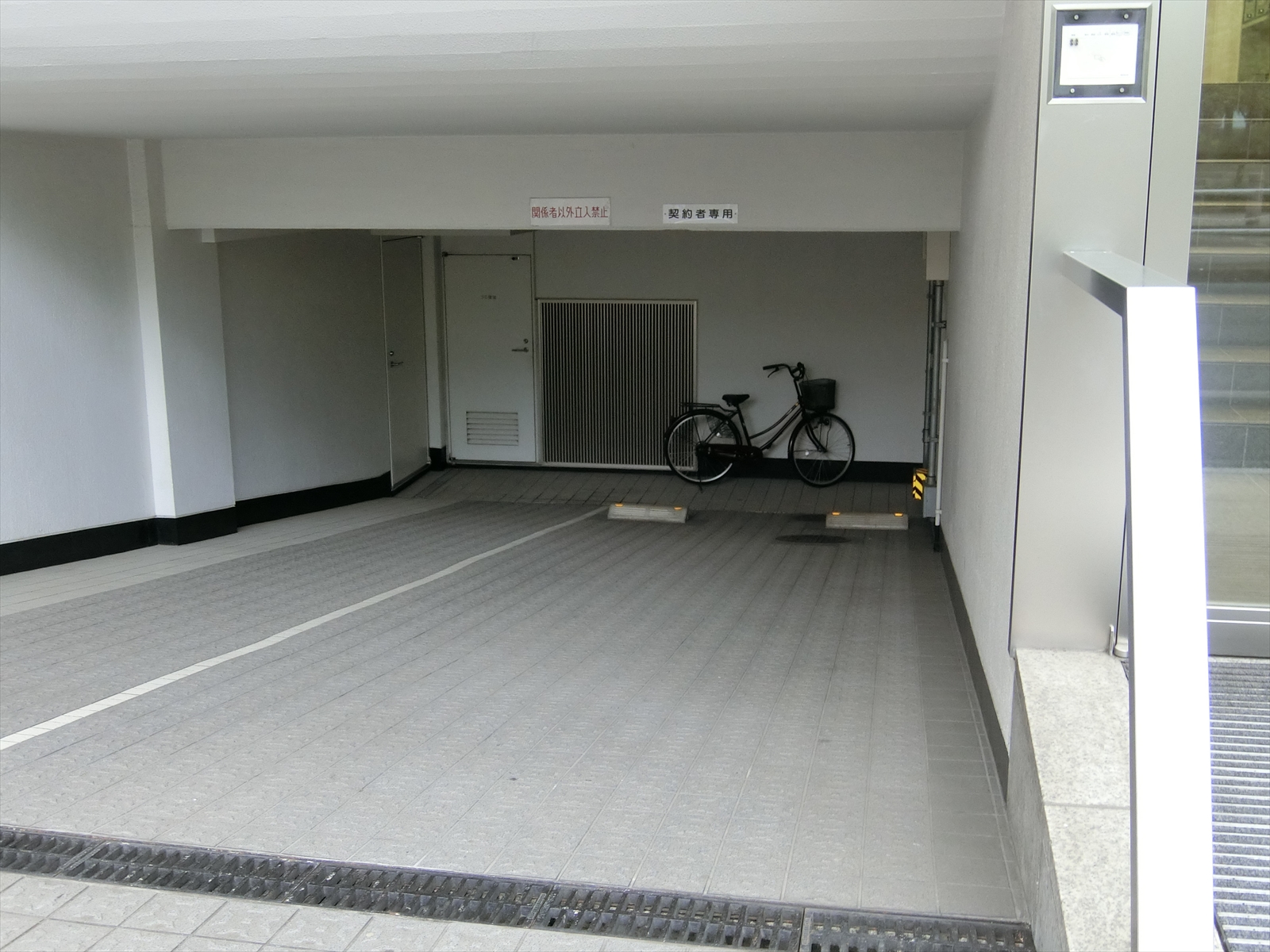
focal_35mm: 38
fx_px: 1394
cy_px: 476
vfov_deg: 37.7
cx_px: 635
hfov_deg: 49.0
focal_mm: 8.1
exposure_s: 1/30
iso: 400
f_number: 3.7
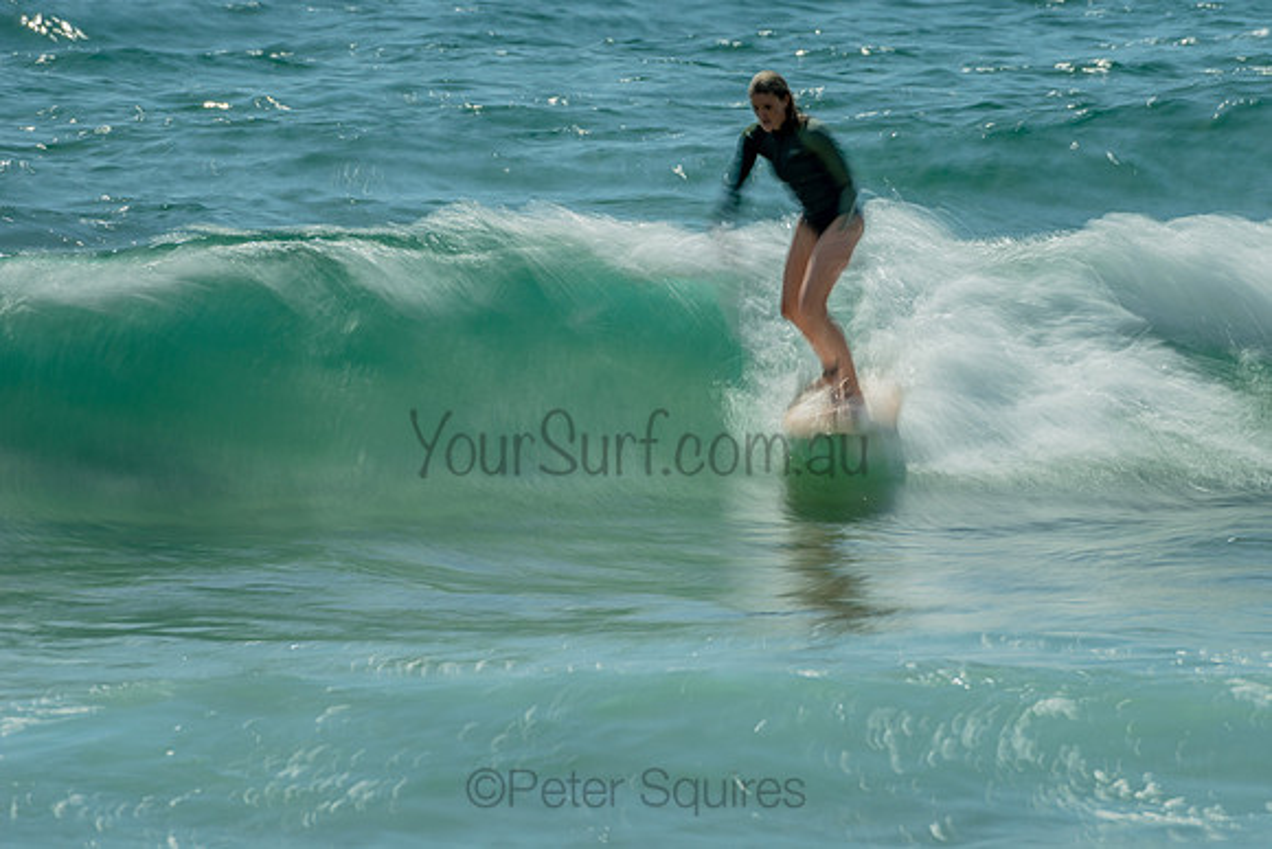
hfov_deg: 3.4
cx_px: 780
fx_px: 21664
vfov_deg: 2.2
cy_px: 373
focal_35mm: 613
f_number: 9
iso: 64
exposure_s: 1/6
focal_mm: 500
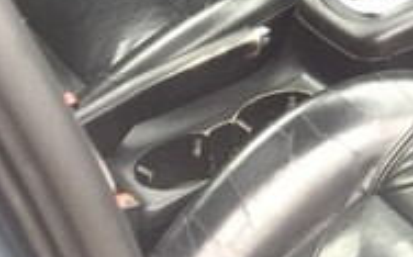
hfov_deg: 17.3
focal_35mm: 108
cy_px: -245
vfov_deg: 11.1
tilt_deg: -17.2
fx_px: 1214
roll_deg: -0.4
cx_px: 630
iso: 32
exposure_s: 1/33
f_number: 2.2
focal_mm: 4.15
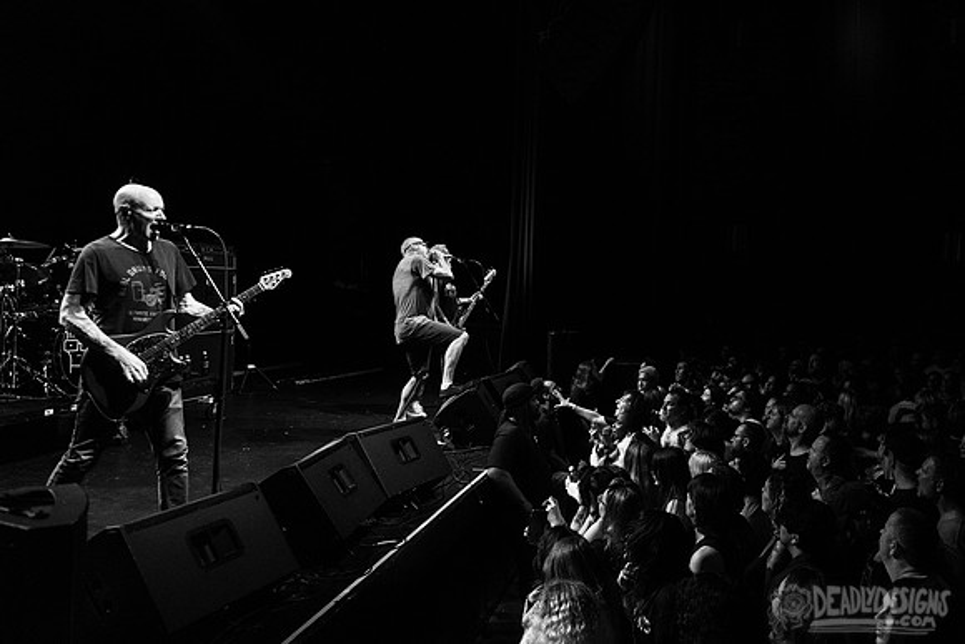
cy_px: 281
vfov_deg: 43.6
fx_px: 804
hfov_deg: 61.1
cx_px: 603
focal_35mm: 30
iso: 3200
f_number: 3.2
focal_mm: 24
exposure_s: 1/125
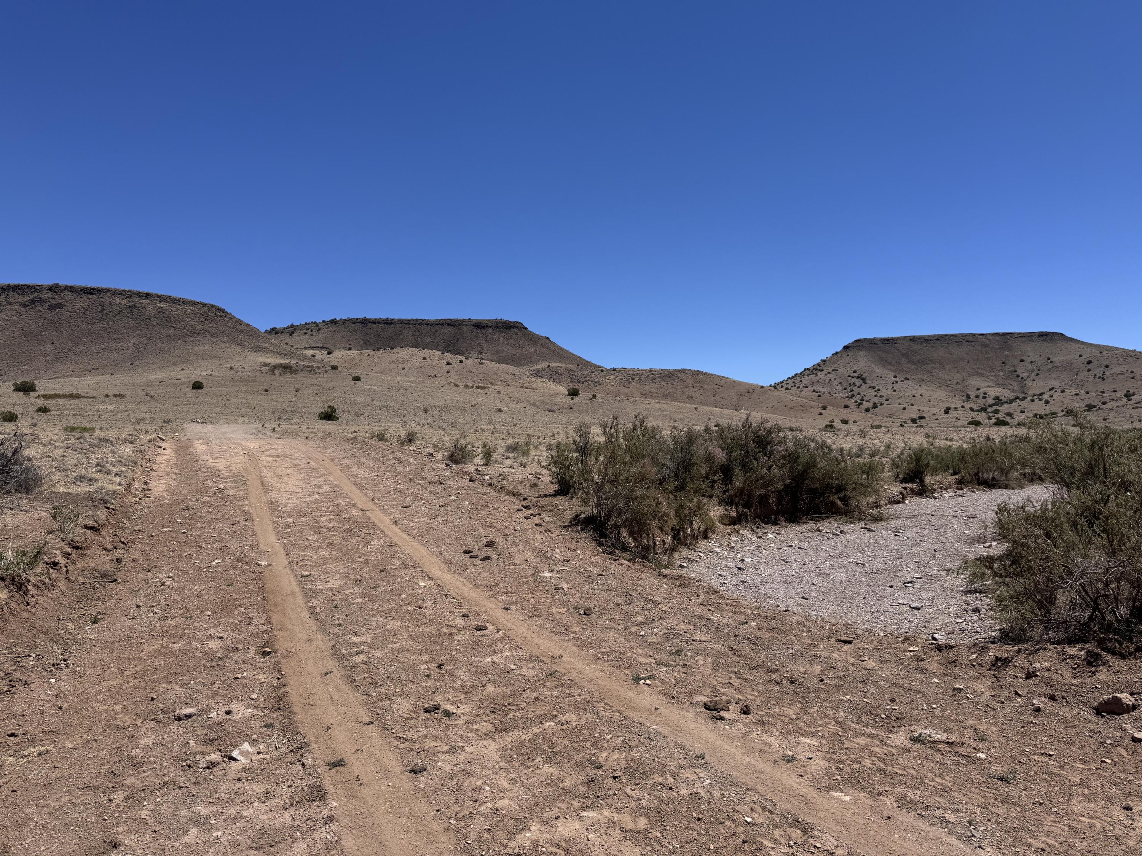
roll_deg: +0.2
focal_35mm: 24
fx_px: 792
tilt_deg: +0.3
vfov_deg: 56.8
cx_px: 571
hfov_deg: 71.6
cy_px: 428
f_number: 1.78
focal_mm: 6.76
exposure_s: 1/6410
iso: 80
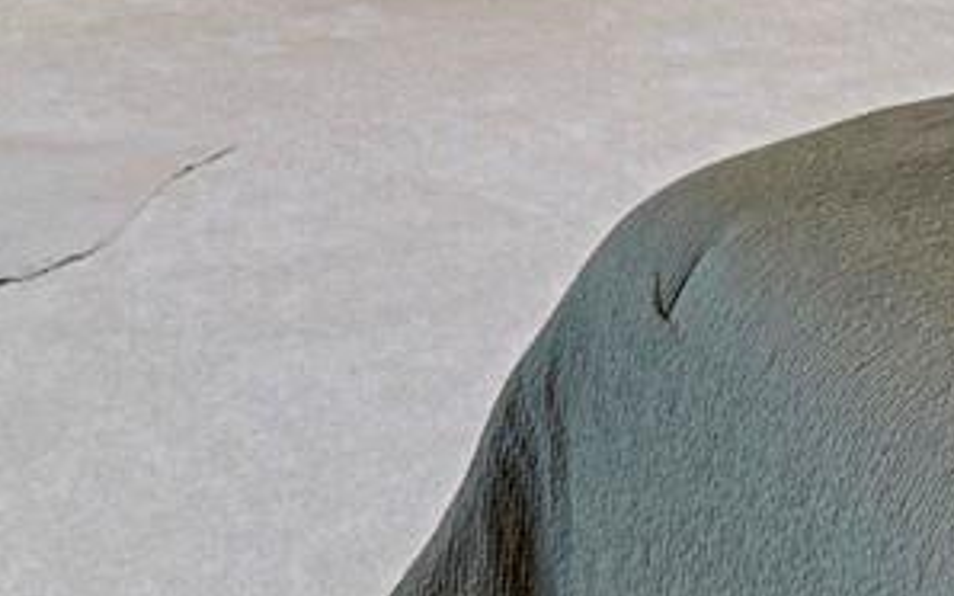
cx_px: 1045
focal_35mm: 93
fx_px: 2417
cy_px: -788
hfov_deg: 21.2
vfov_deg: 11.7
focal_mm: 17
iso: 250
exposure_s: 1
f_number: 8
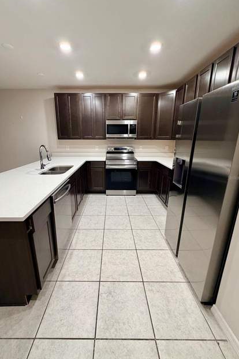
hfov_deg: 77.2
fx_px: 149
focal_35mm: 15
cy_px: 177
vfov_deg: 100.4
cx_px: 111
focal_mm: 2.22
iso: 250
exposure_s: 1/60
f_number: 2.2
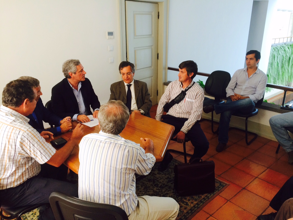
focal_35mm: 29
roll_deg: -1.3
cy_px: 110
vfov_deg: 48.2
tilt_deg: -19.7
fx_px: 245
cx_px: 146
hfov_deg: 61.7
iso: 40
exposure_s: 1/30
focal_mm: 4.15
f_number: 2.2
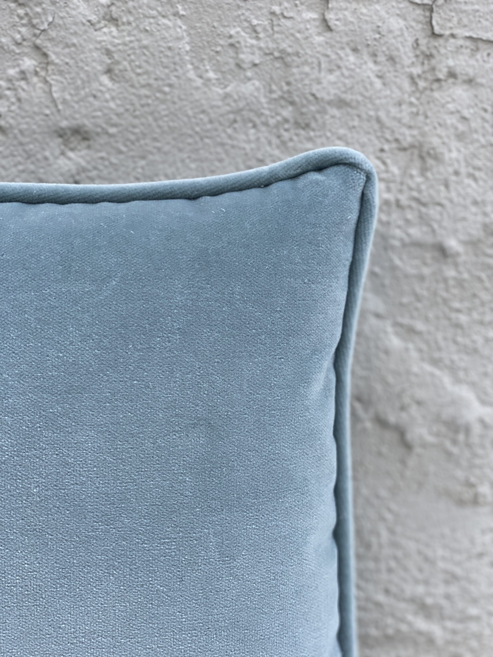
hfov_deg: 28.0
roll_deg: +0.7
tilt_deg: -17.0
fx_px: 987
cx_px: 246
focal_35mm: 52
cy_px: 328
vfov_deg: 36.8
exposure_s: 1/122
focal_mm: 6
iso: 25
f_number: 2
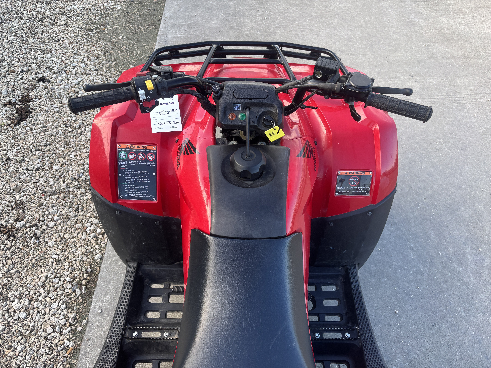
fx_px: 369
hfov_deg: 67.3
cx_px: 246
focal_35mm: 26
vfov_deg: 53.1
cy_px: 184
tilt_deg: -53.5
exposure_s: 1/205
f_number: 1.6
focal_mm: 5.96
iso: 40
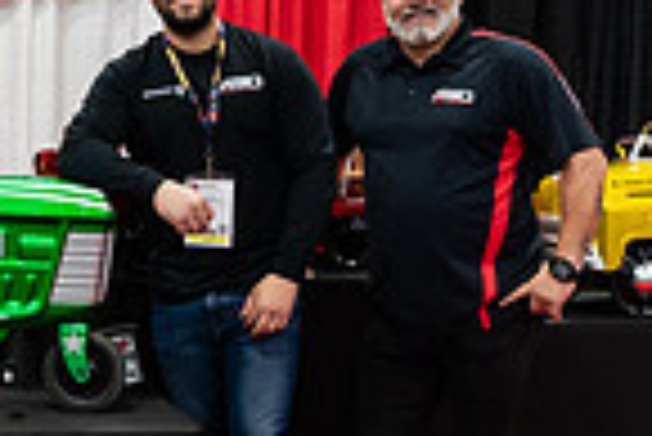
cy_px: 226
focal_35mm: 106
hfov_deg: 18.7
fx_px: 1922
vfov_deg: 12.9
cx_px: -25
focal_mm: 24
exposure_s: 1/200
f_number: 3.2
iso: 2500
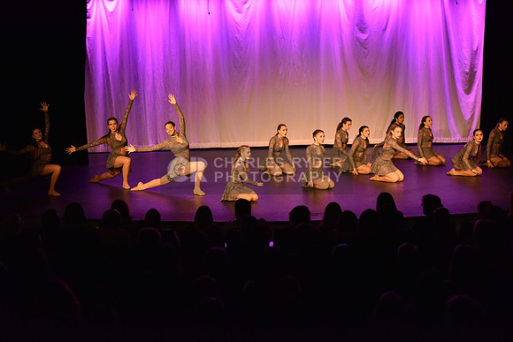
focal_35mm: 70
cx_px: 256
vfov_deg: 19.5
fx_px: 998
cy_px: 171
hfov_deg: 28.8
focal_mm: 70
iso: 2000
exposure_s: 1/250
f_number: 4
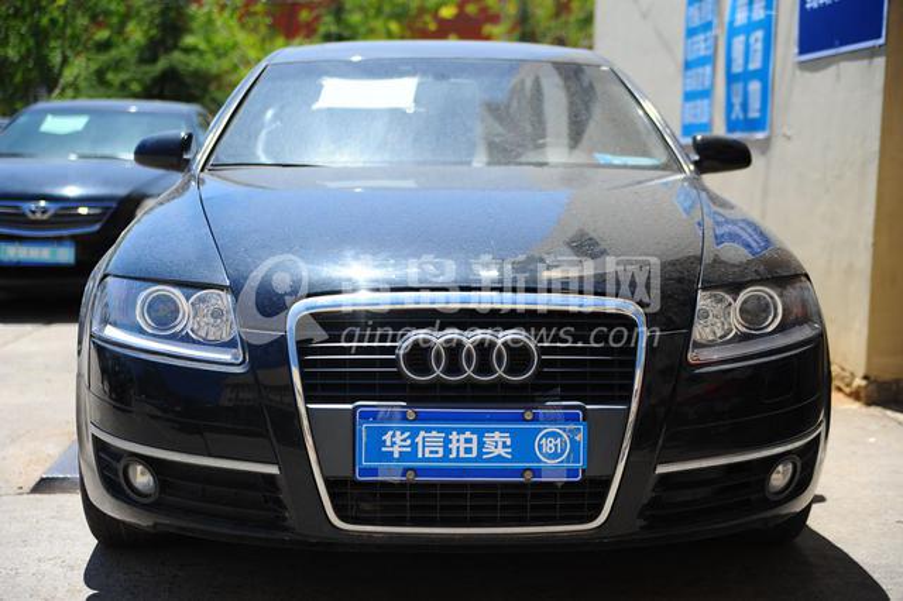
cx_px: 452
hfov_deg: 36.3
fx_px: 1379
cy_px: 300
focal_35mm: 55
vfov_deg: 24.6
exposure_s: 1/2500
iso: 200
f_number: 2.8
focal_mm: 55
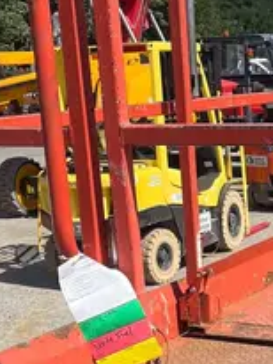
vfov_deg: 20.5
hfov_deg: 15.3
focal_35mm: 93
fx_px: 977
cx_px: 330
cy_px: 347
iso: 50
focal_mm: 5.1
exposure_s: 1/2463
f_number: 1.6
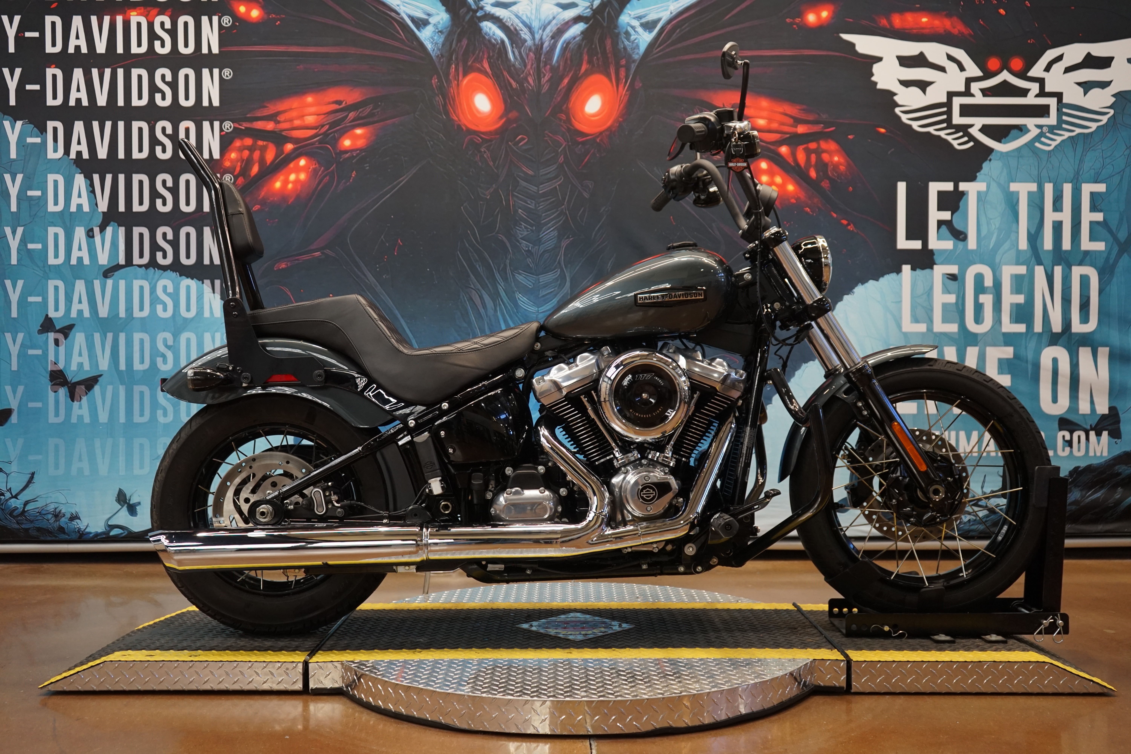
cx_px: 566
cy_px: 377
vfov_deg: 40.0
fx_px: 1037
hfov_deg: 57.2
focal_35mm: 33
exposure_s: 1/160
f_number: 4
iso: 1000
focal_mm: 33
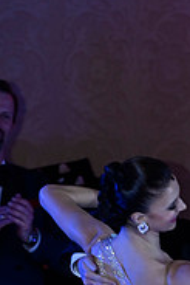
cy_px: 379
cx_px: 151
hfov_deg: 2.2
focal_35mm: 614
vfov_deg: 3.3
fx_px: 4851
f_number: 4
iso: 1600
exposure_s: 1/200
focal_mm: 195
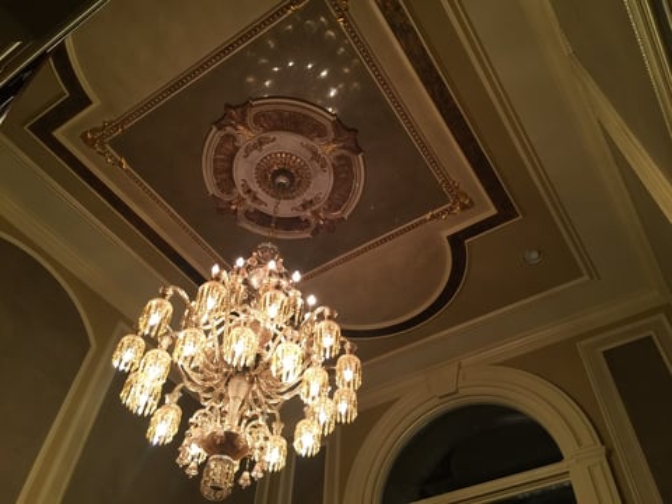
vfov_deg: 48.2
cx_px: 336
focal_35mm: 29
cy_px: 252
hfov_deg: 61.7
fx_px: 563
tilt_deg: +51.0
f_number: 2.2
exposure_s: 1/15
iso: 64
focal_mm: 4.15
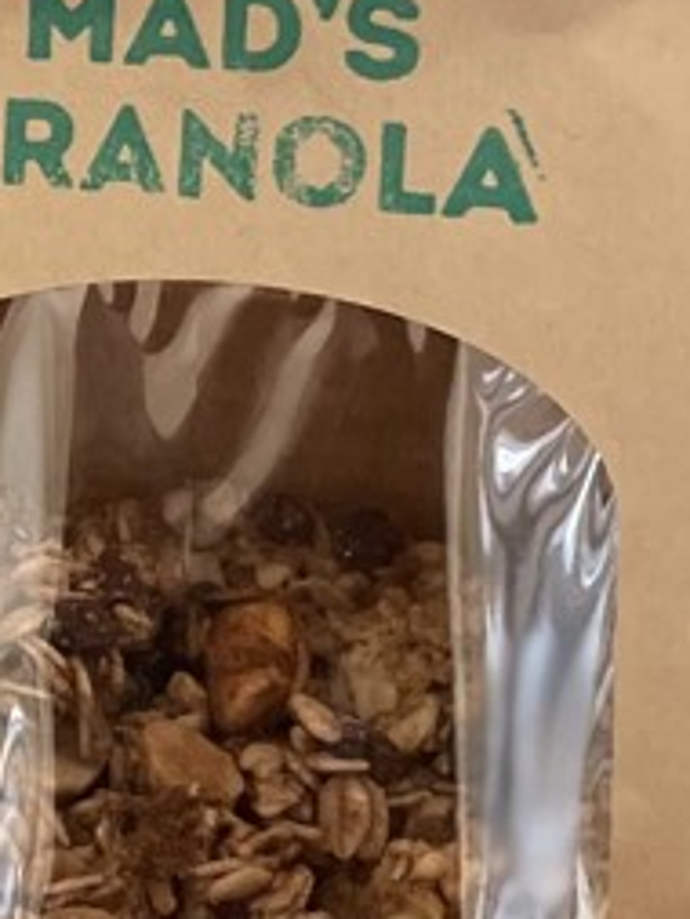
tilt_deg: -13.7
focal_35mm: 113
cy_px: 84
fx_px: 3001
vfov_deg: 17.1
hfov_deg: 12.4
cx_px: -380
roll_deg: +1.5
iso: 400
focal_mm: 4.2
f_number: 1.6
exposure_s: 1/60
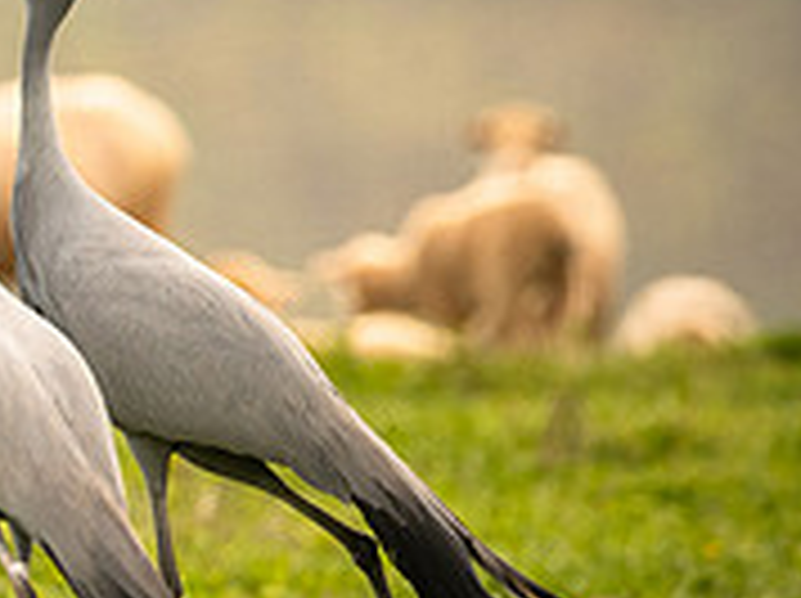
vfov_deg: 0.7
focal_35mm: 2243
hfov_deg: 0.9
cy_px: 61
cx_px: -730
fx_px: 51832
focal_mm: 600
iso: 800
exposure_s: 1/1000
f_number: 6.3
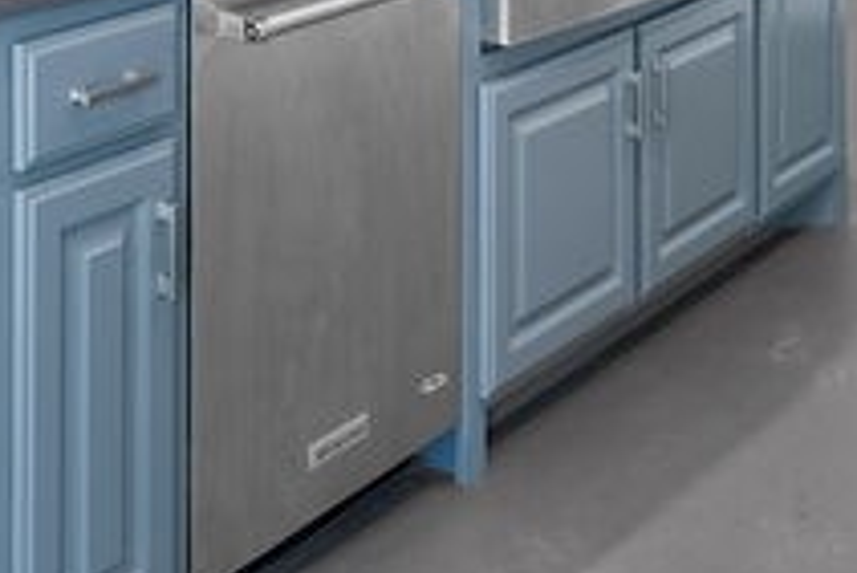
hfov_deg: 29.2
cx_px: 215
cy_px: -421
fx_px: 1620
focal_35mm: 68
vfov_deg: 17.0
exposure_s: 1/2.5
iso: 640
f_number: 8
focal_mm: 14
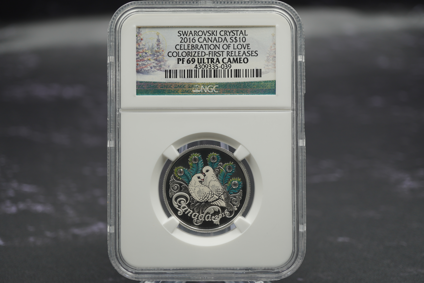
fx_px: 530
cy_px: 142
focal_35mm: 45
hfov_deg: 43.6
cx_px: 212
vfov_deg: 29.9
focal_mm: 30
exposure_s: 1/160
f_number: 4
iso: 125
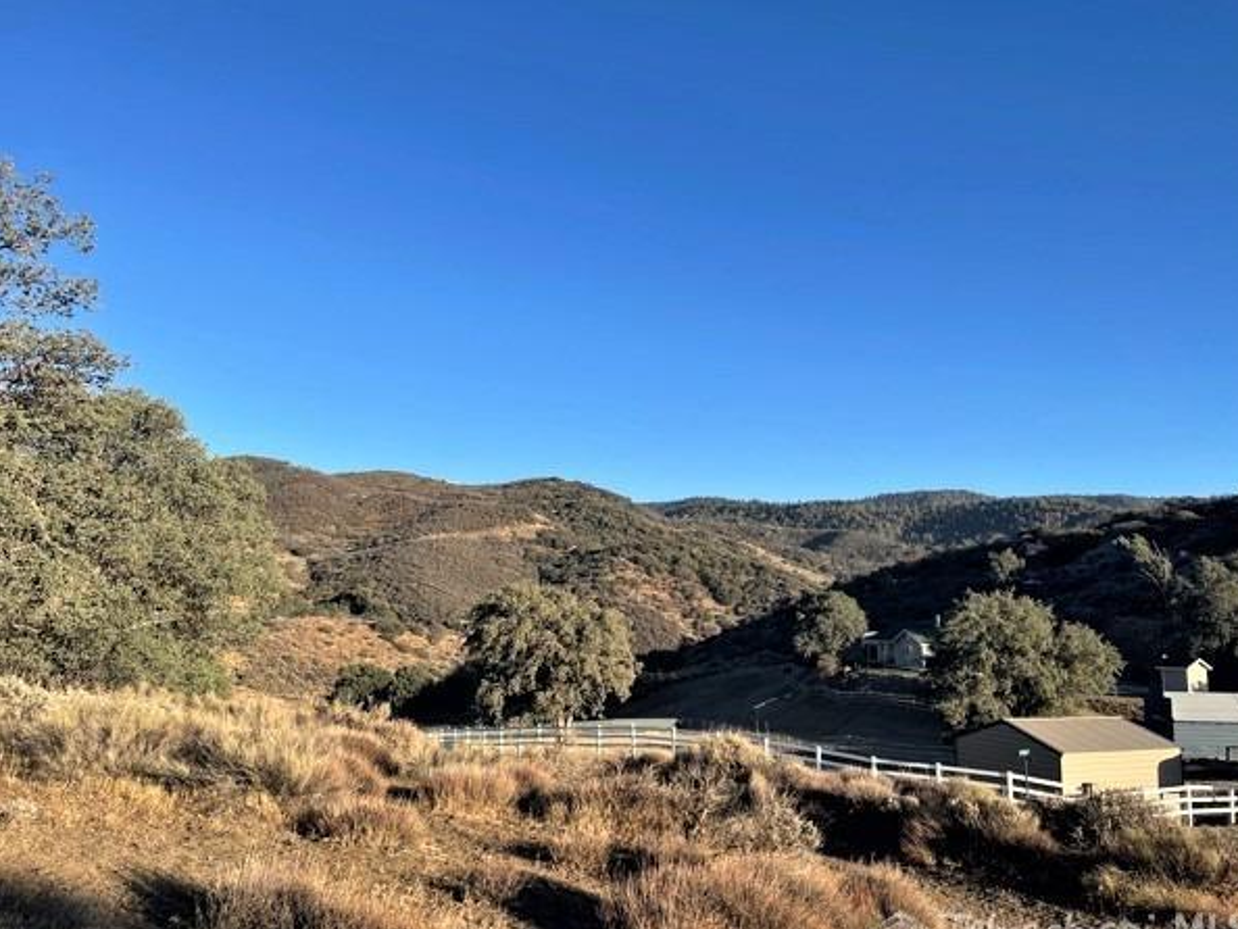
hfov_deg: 63.4
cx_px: 598
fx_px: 1002
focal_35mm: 28
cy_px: 462
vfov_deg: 49.8
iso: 32
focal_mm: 5.1
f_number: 1.6
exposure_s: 1/2049
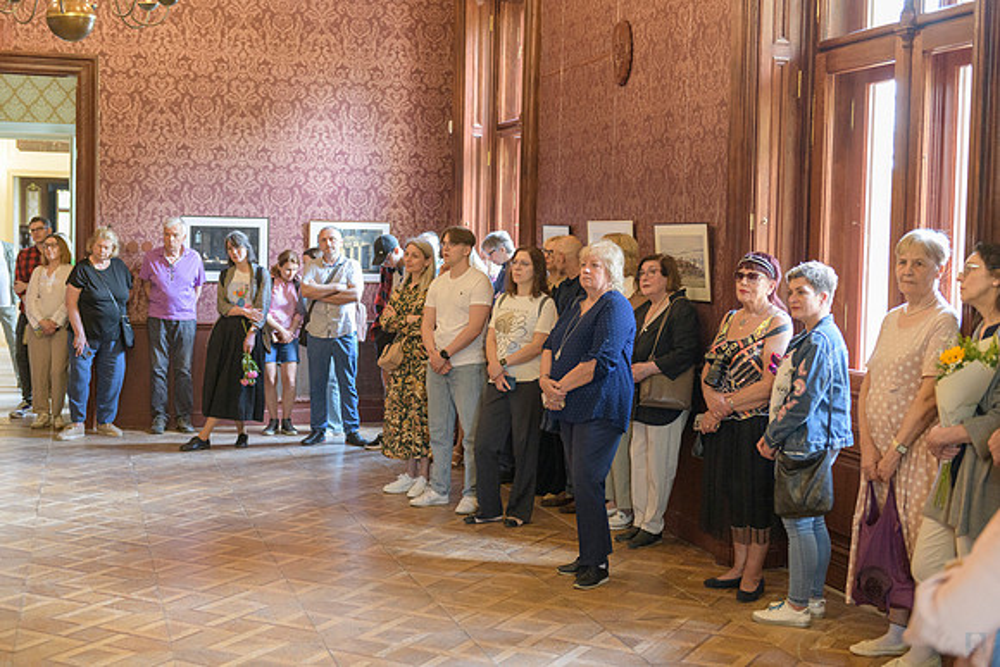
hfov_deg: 41.1
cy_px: 334
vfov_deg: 28.1
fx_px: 1334
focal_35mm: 48
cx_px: 500
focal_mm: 48
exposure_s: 1/100
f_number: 3.5
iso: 3600
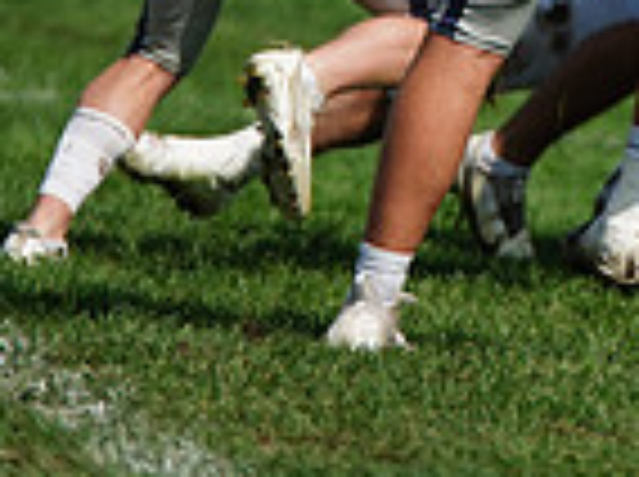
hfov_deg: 1.7
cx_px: 864
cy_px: -385
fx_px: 21764
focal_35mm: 1181
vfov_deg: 1.3
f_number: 2.8
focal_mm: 300
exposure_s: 1/8000
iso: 400
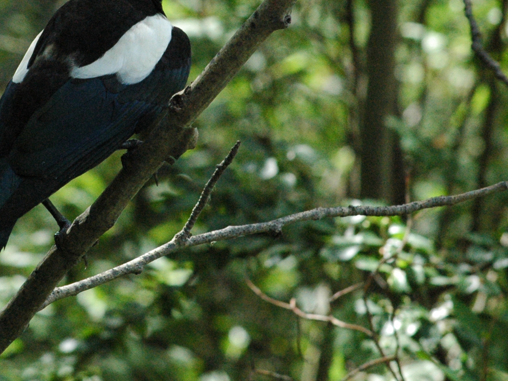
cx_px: 64
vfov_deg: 3.4
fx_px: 6486
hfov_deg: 4.5
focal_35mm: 442
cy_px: 43
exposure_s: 1/800
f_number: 8
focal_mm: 130
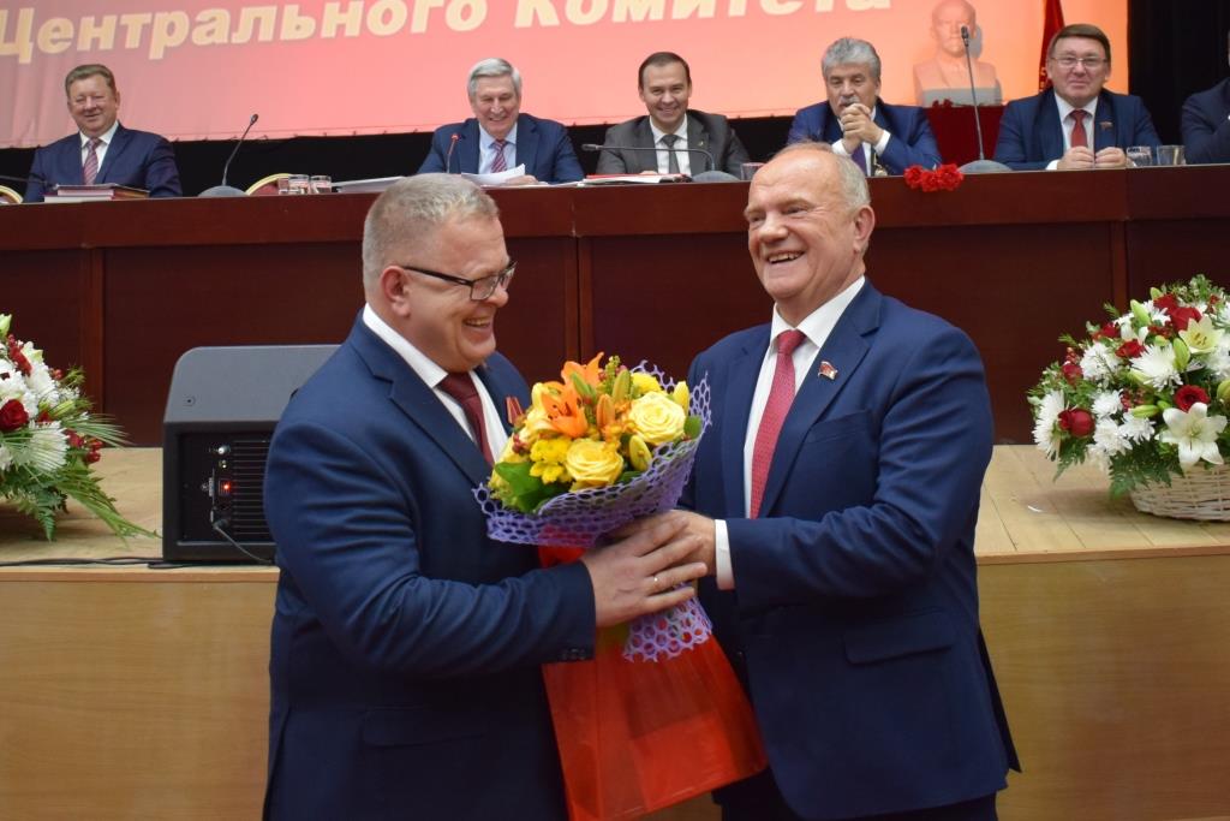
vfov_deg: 47.9
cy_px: 410
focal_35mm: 27
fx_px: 923
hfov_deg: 67.4
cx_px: 615
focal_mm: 18
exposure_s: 1/60
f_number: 3.5
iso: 1600
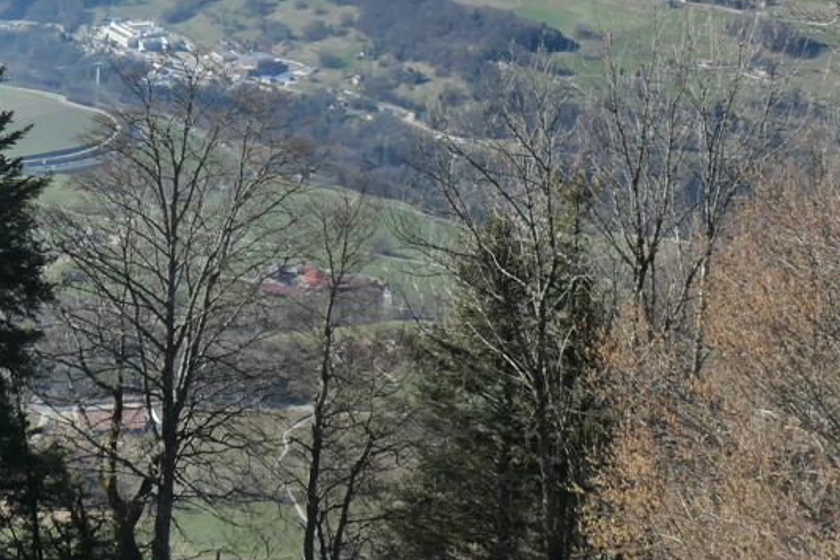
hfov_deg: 26.3
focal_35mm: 73
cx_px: 5
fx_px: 1703
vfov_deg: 17.7
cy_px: -118
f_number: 5
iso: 200
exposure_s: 1/800
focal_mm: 9.3
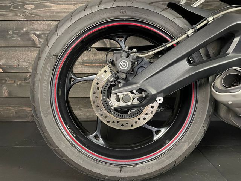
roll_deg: +0.1
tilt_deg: -7.4
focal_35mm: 26
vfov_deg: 53.1
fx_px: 181
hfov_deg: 67.3
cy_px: 90
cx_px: 120
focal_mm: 4.2
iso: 640
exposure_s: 1/33
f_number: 1.6
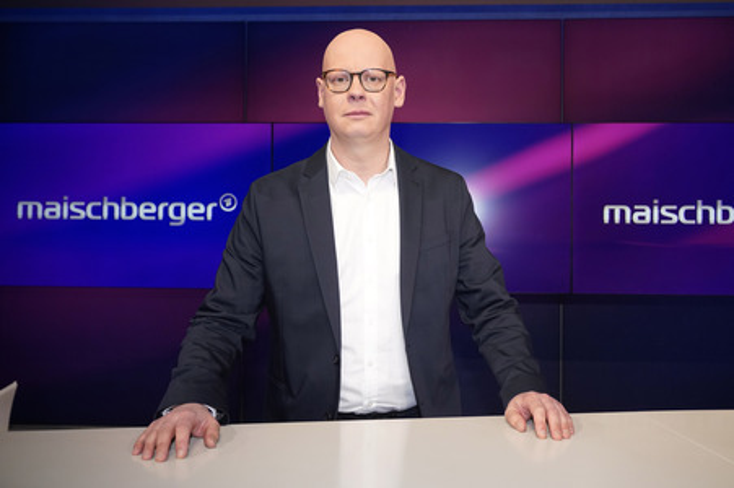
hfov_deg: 62.0
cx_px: 367
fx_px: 611
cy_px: 244
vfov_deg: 43.5
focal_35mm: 30
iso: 2000
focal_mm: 30
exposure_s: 1/160
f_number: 5
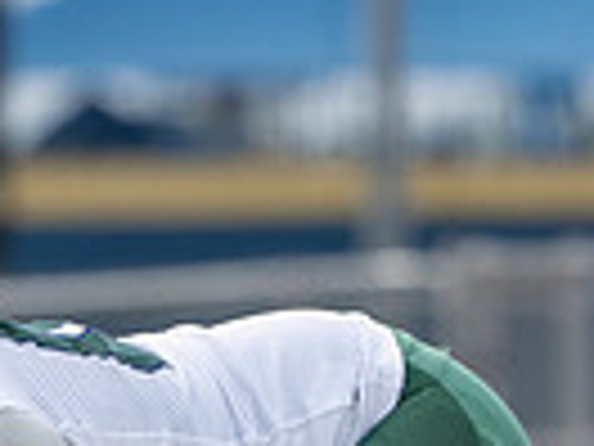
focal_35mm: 1573
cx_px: 61
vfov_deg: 0.9
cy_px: 933
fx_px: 26992
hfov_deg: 1.3
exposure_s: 1/1250
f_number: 5.6
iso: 400
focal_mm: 276
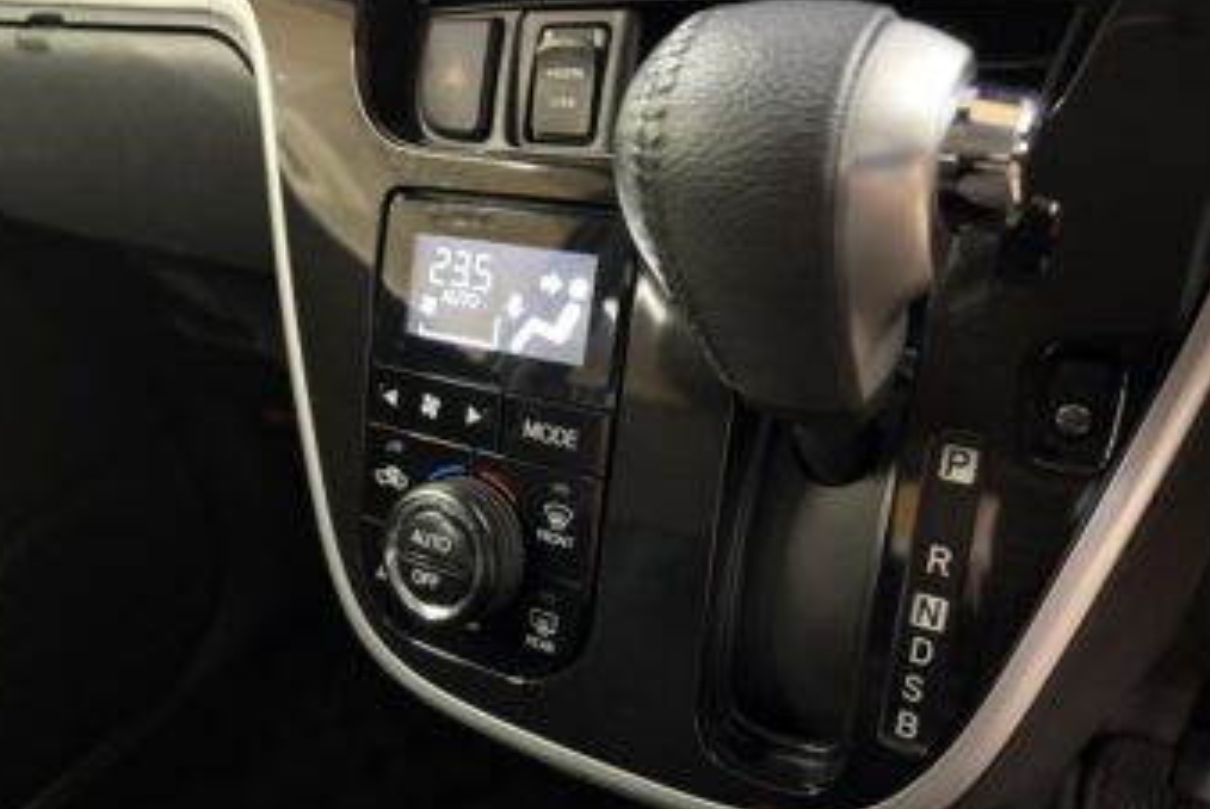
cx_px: 601
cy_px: 435
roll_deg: +8.9
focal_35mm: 28
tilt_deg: -31.4
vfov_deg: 46.4
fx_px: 942
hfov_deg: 65.4
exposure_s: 1/25
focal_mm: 5.96
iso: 1000
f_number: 1.6
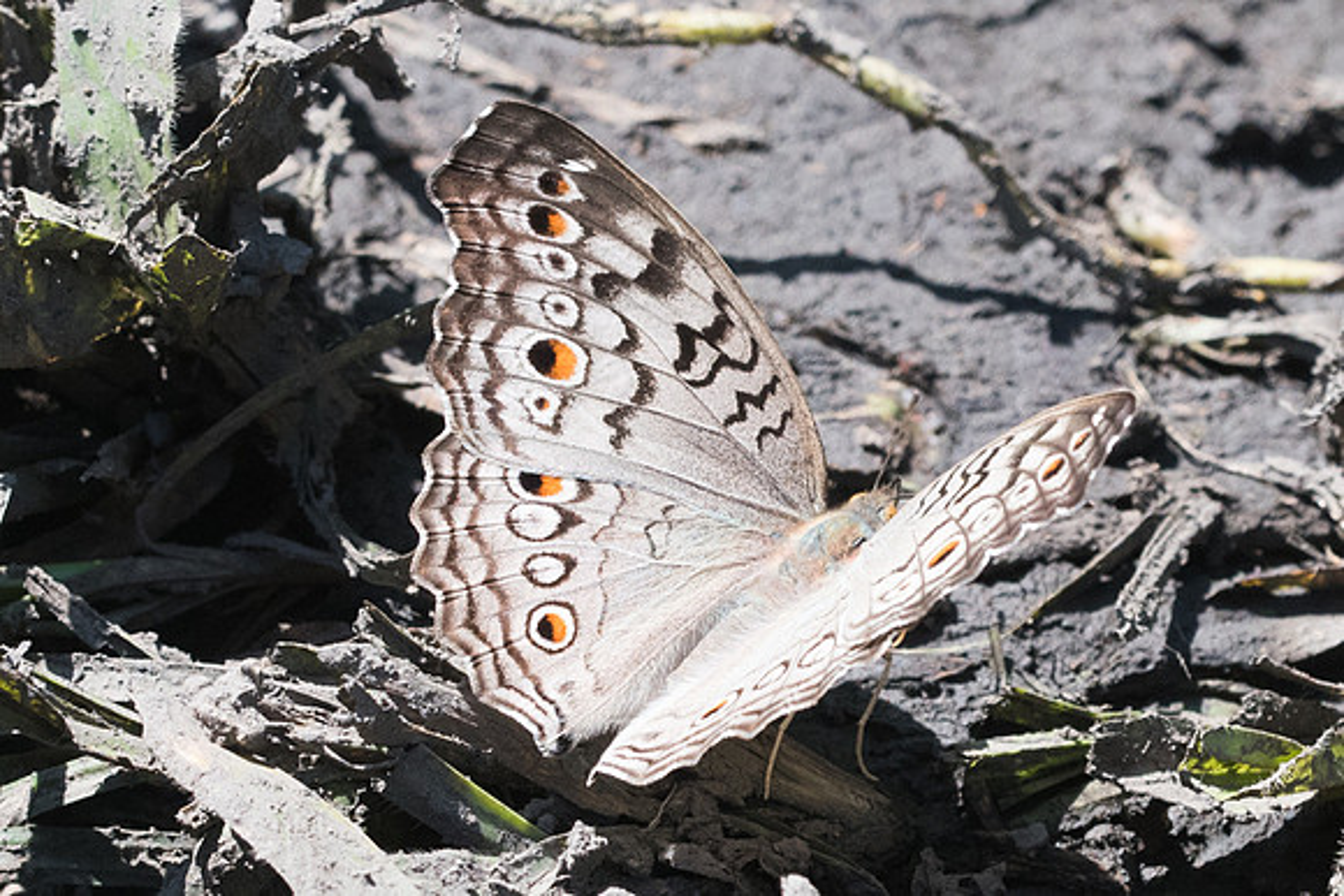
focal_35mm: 645
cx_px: 782
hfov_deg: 3.2
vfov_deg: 2.1
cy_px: 465
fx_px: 24084
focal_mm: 150
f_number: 8
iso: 800
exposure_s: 1/1000
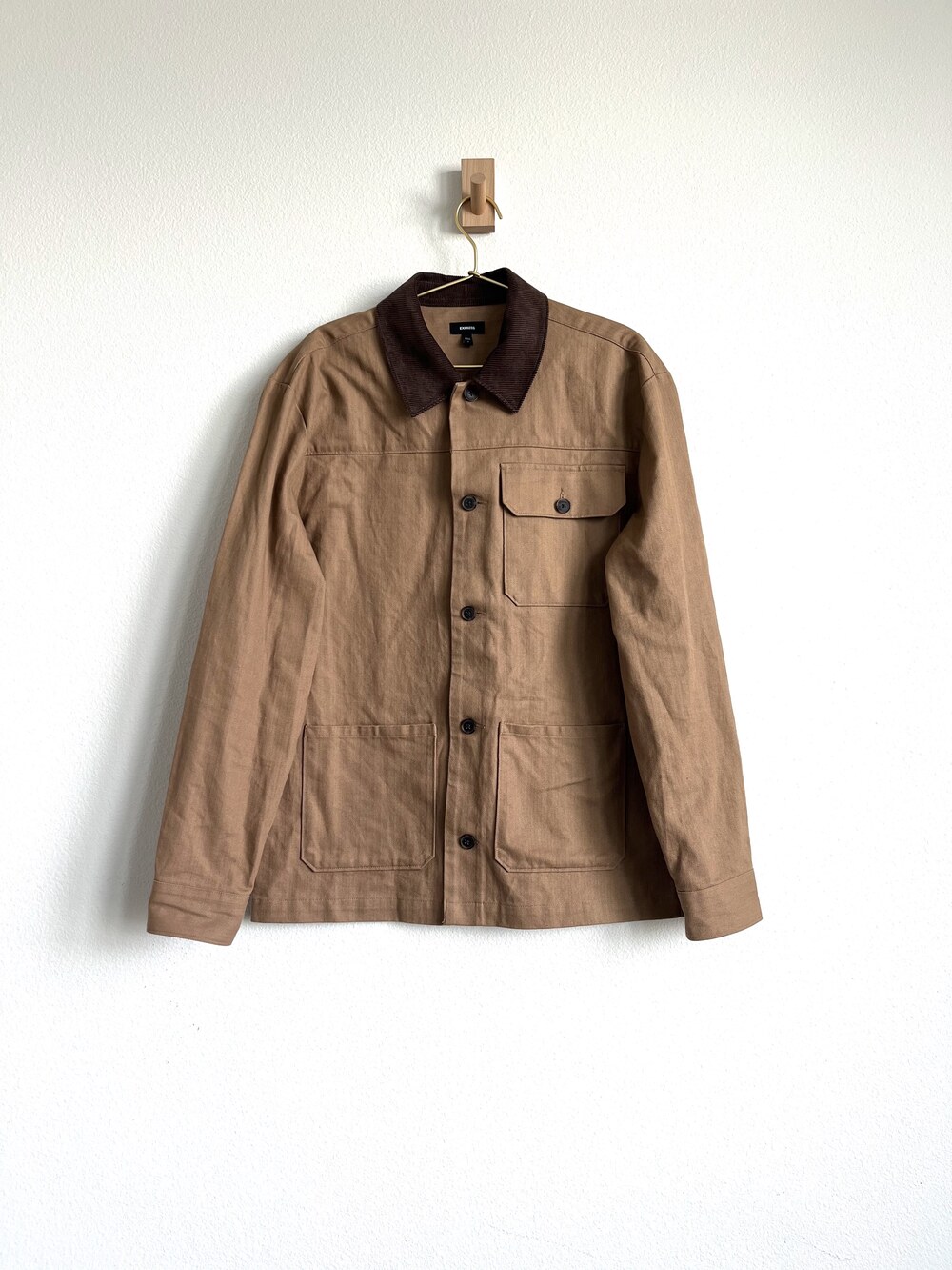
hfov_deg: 53.1
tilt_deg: +2.1
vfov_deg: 67.3
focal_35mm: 26
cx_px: 476
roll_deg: -0.2
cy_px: 635
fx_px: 953
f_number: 1.6
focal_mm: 5.1
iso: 50
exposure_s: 1/122
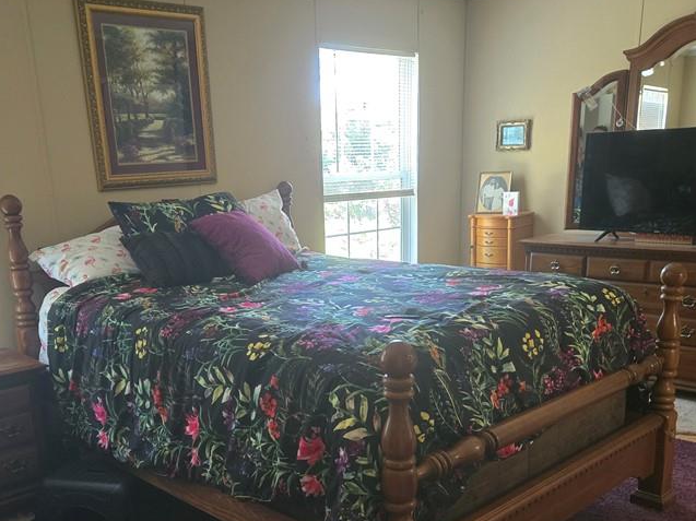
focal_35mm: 37
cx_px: 332
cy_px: 372
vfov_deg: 37.9
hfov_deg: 50.1
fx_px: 744
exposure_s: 1/60
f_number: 1.8
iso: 640
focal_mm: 5.4
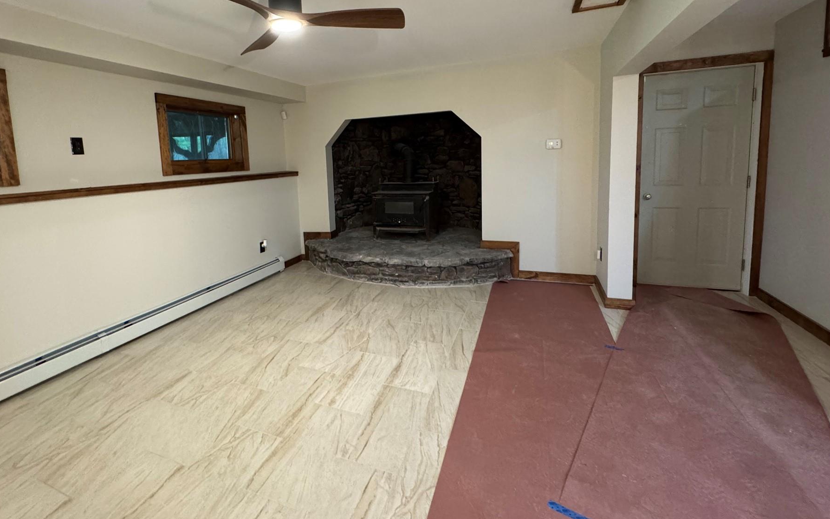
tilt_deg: -6.6
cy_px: 199
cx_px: 369
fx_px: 384
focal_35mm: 17
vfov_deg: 67.1
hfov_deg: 94.0
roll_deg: +1.6
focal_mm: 2.22
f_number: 2.2
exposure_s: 1/60
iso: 800
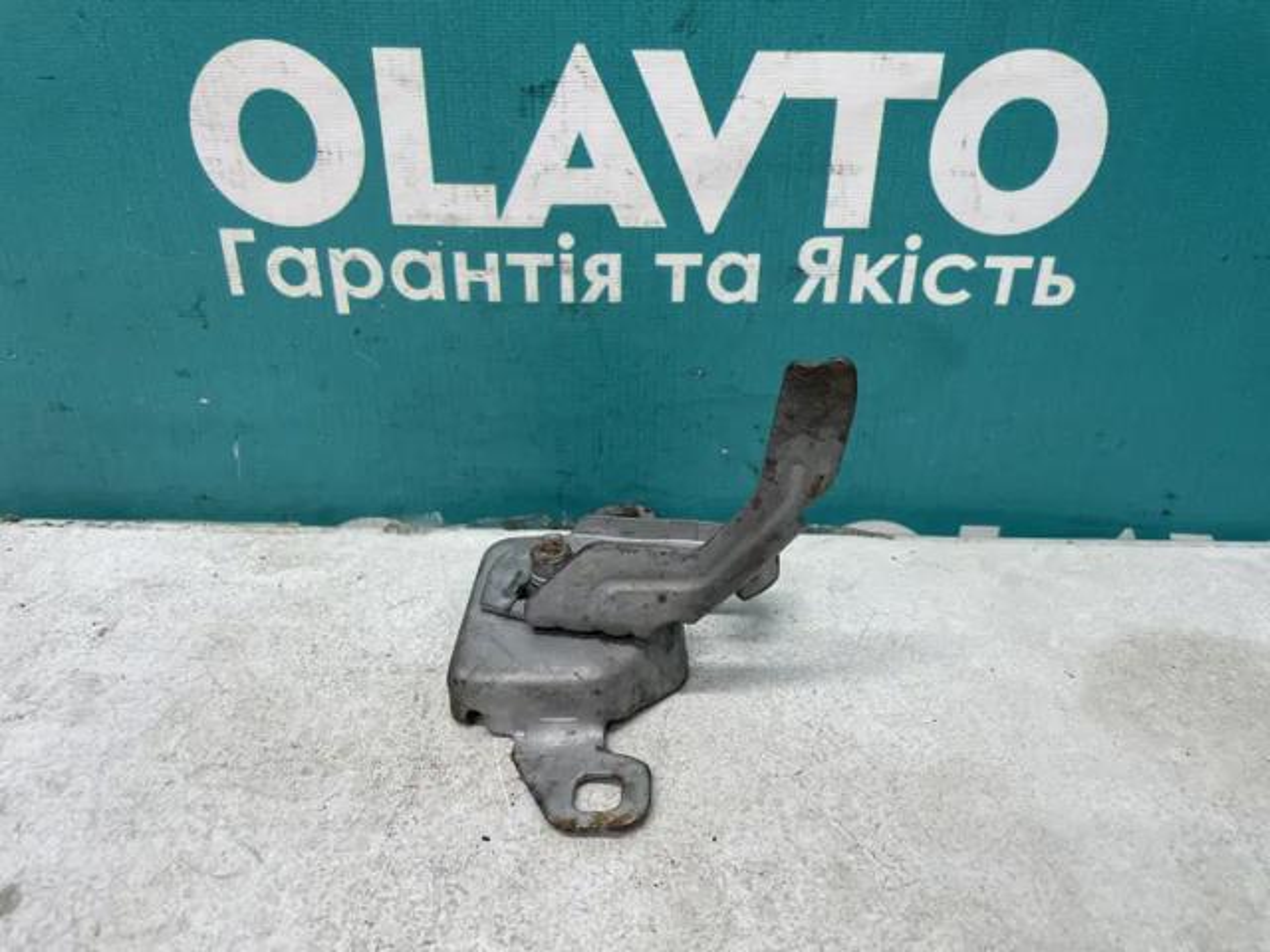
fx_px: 954
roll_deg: +0.6
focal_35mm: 26
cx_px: 635
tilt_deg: -29.1
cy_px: 476
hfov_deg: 67.3
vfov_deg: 53.1
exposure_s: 1/100
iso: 100
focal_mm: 4.2
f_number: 1.6
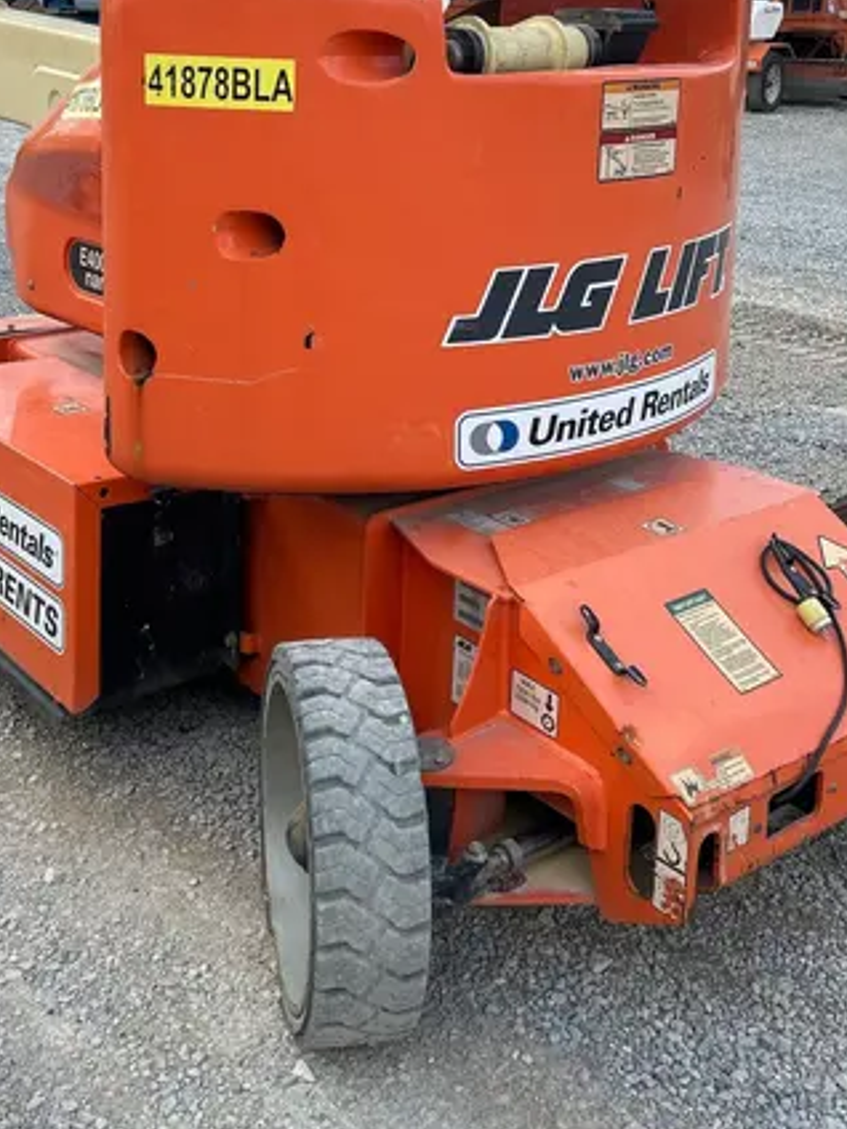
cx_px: 365
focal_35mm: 45
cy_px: 308
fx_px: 1468
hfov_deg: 32.1
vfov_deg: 41.1
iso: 50
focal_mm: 5.7
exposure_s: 1/1311
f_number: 1.5
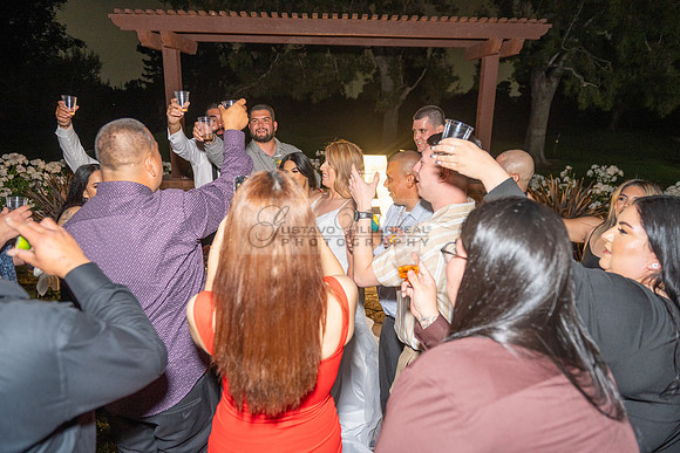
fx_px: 453
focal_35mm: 24
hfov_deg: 73.7
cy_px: 226
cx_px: 340
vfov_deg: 53.2
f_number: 3.5
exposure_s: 1/160
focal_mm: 24
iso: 800
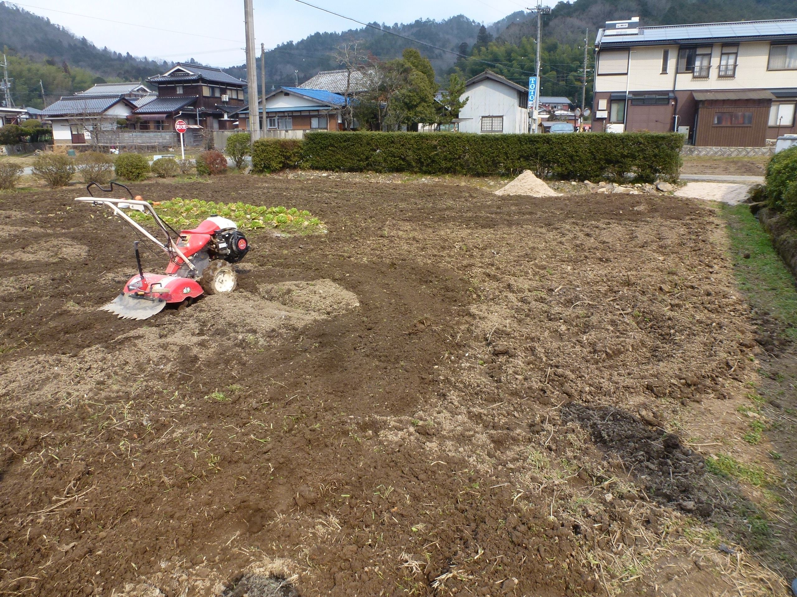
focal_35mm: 24
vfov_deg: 56.8
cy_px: 298
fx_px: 553
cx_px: 398
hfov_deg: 71.6
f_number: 4
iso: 100
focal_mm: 4.3
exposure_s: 1/160
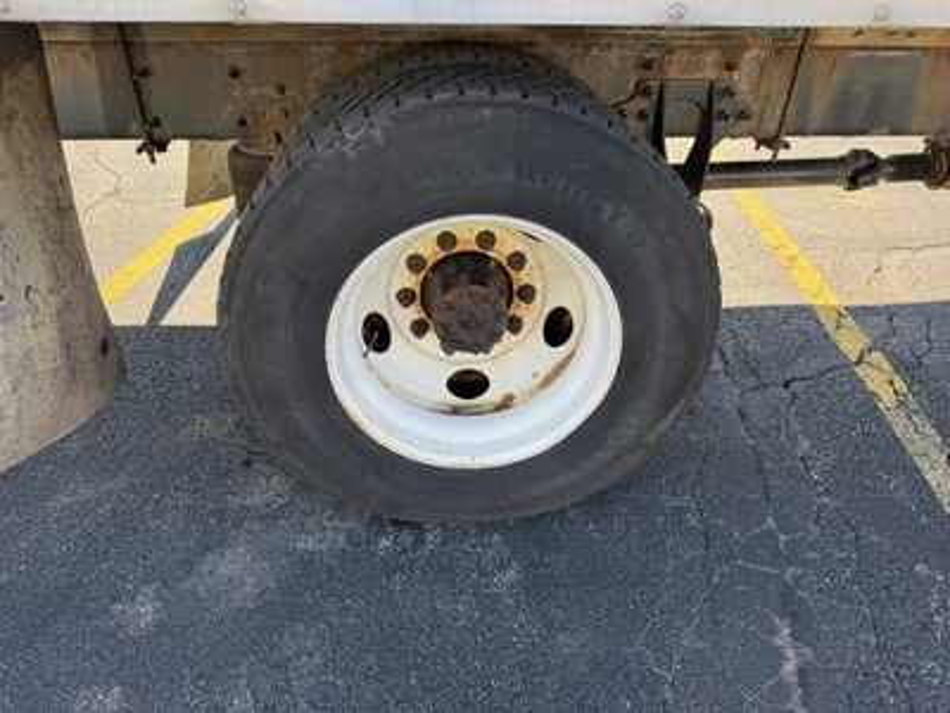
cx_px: 475
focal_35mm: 24
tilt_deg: -32.2
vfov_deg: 56.8
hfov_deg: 71.6
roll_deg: -2.3
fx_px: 659
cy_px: 356
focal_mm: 6.76
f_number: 1.78
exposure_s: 1/632
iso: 100
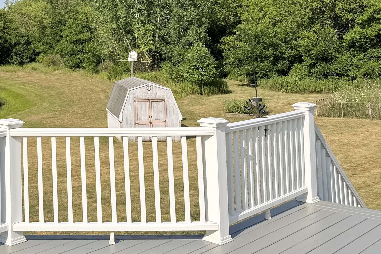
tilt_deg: +3.2
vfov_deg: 23.2
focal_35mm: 56
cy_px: -1
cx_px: 26
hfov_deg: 33.4
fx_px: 593
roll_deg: +1.8
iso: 80
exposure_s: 1/8130
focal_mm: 6.76
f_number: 1.78
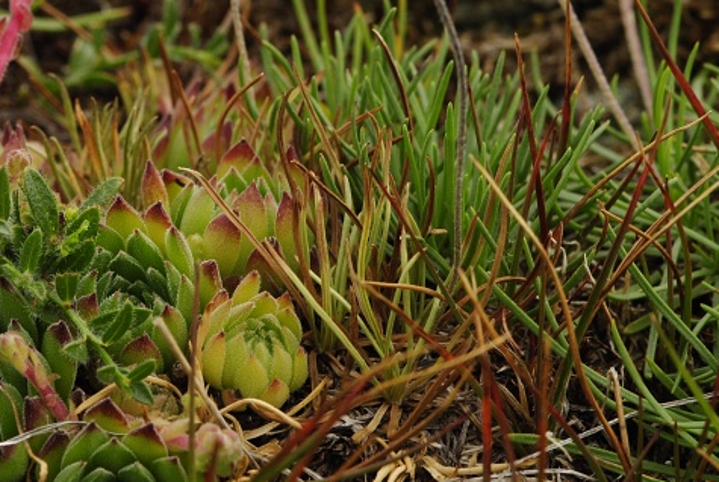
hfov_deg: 9.5
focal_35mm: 215
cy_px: 265
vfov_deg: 6.4
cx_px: 117
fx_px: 4296
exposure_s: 1/80
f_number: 10
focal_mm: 85
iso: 200
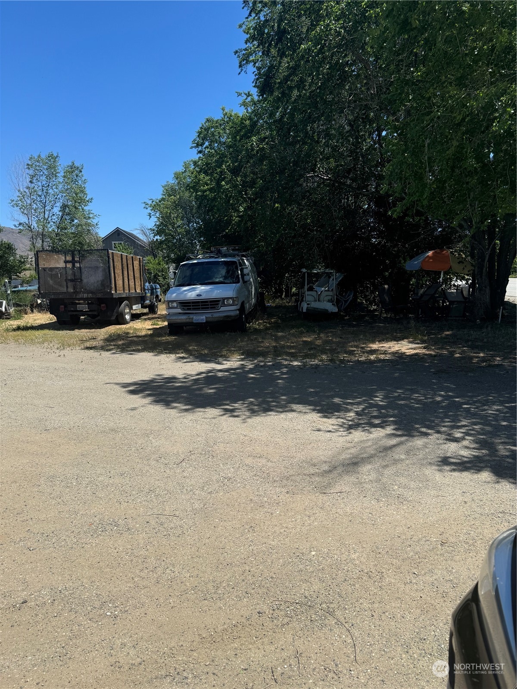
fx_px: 478
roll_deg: +1.3
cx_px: 258
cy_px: 344
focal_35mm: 24
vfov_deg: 71.6
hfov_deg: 56.8
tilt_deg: -7.7
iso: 80
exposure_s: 1/4310
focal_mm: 6.76
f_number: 1.78
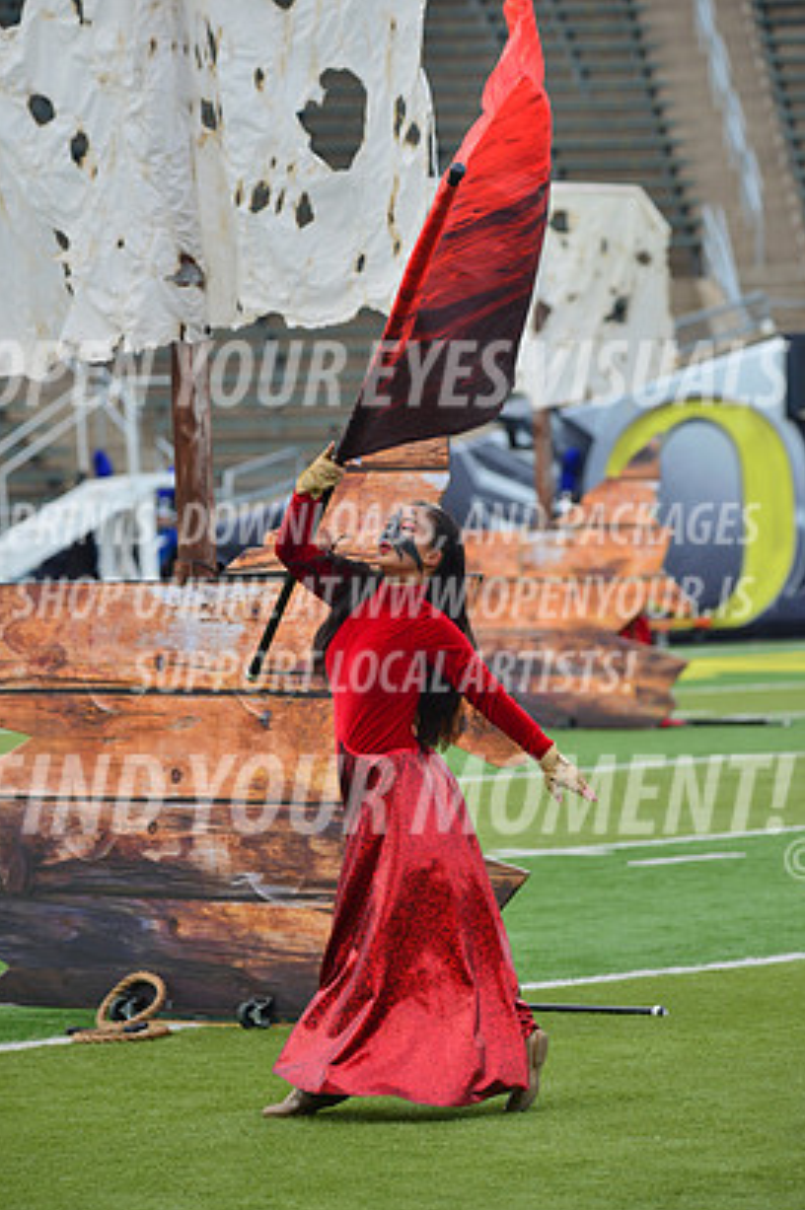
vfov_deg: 10.4
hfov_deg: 6.9
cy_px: 592
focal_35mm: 198
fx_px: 6652
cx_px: 383
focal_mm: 180
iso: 200
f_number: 5.6
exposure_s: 1/800
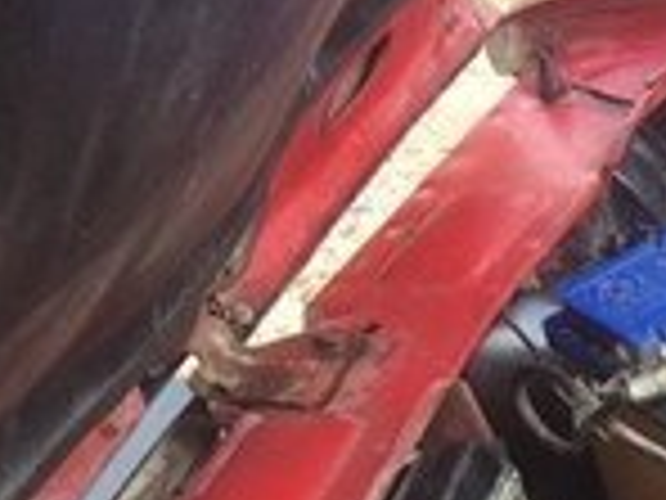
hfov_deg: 13.9
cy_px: 1070
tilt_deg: -48.0
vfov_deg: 10.4
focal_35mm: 129
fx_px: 2482
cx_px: 1120
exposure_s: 1/50
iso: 50
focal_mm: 4.15
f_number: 2.2
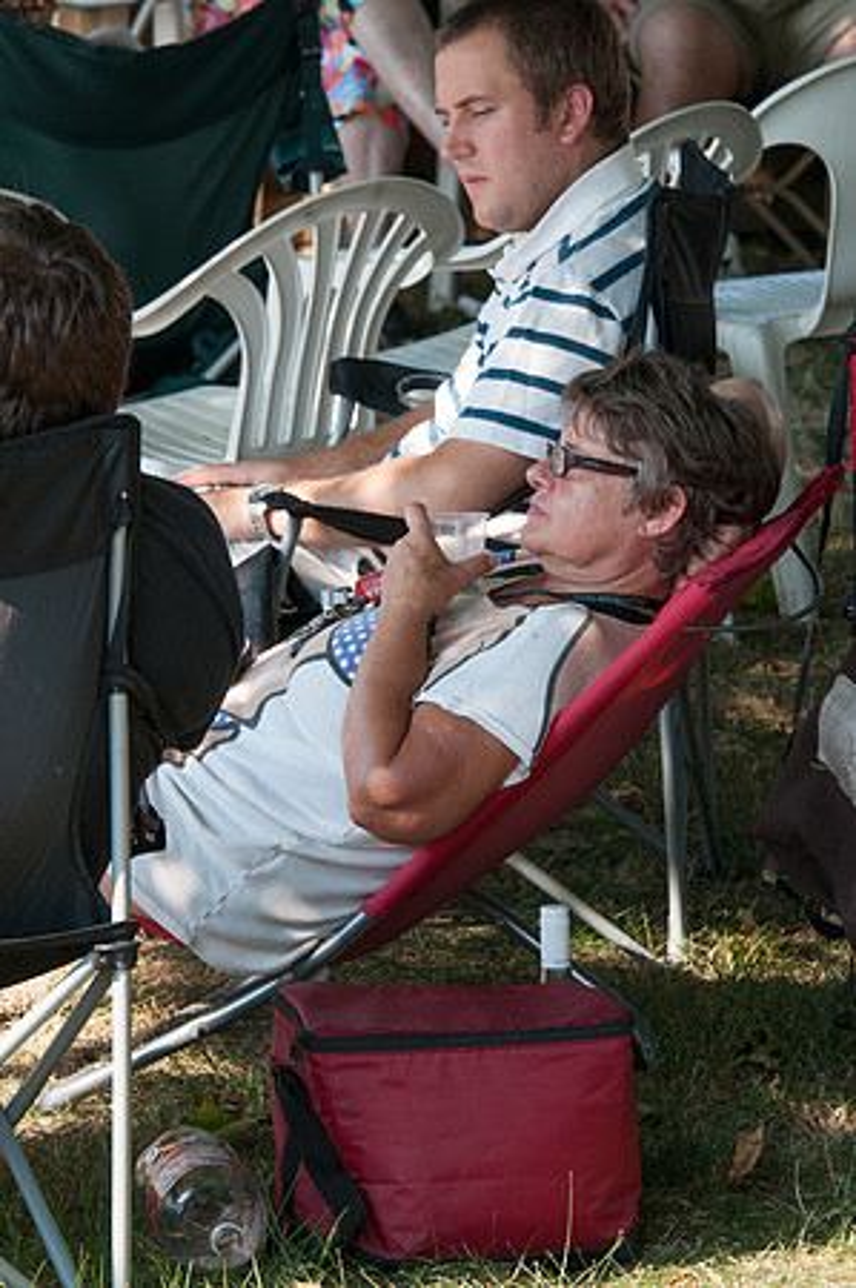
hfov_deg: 6.1
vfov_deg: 9.2
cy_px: 644
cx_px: 428
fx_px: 8043
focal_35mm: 225
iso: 500
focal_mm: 150
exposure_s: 1/250
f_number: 8
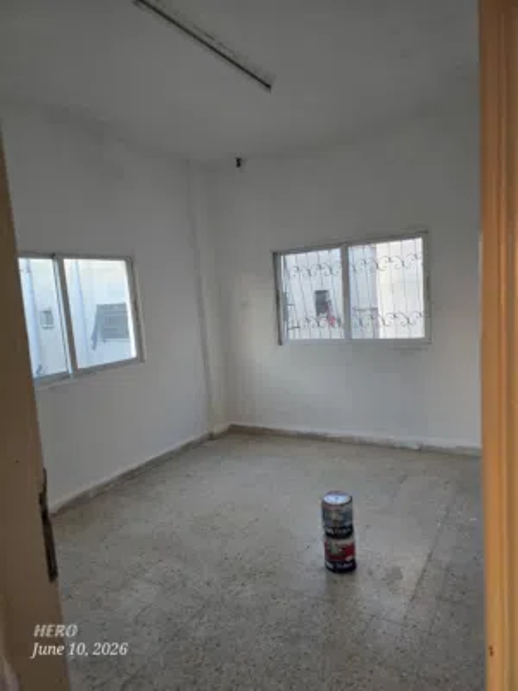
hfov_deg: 58.9
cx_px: 259
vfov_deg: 73.9
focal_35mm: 23
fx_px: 459
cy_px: 346
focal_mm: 6.3
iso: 320
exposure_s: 1/100
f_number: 1.7
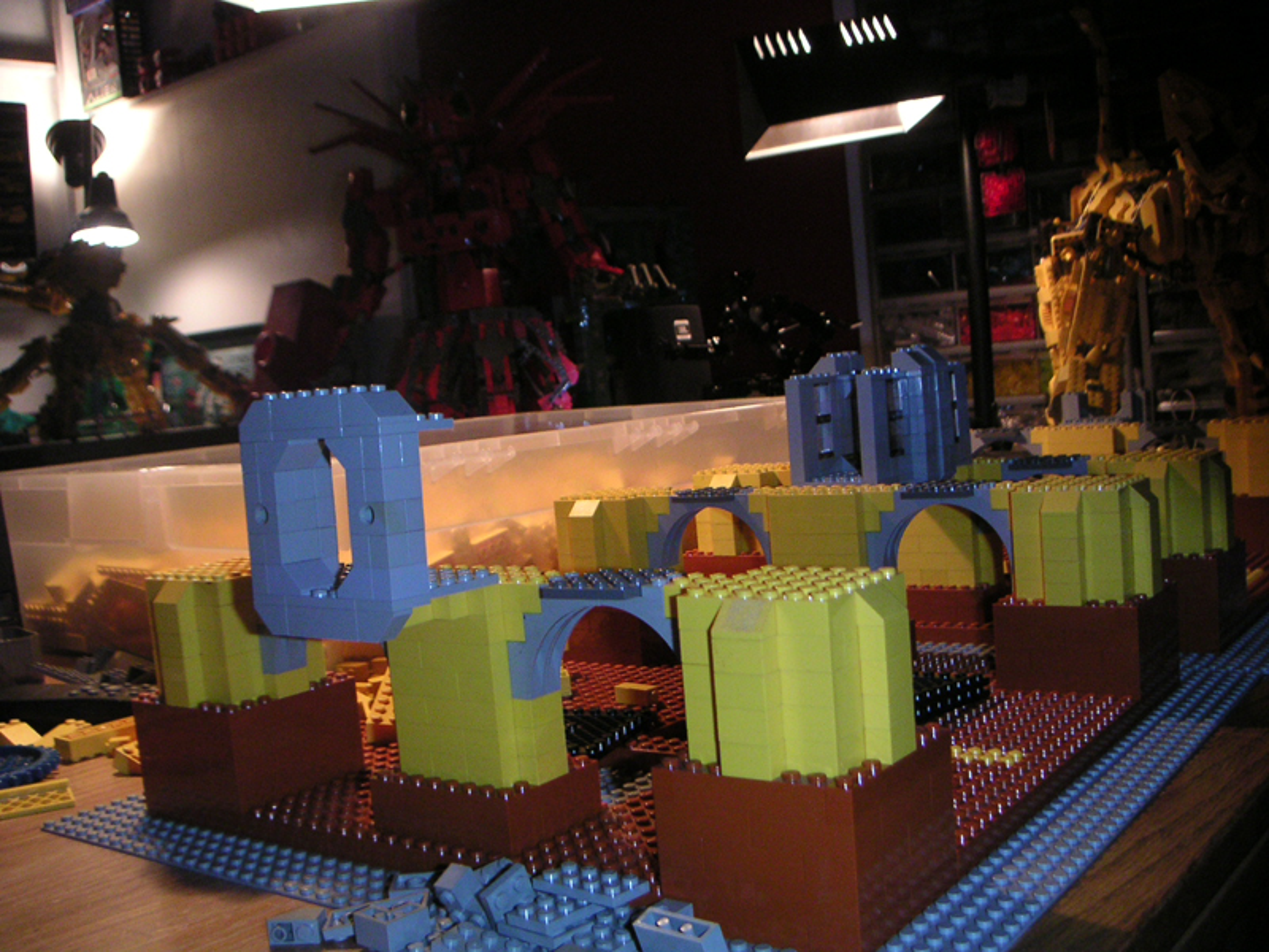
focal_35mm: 37
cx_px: 634
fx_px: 1356
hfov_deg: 50.1
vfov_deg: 38.7
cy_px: 476
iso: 160
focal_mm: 5.7
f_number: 2.8
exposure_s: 1/45
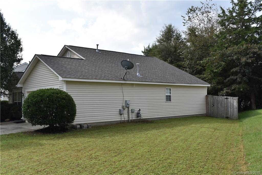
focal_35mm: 36
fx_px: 262
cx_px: 131
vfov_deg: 36.8
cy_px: 88
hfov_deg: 53.1
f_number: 9
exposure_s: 1/320
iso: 200
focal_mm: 24
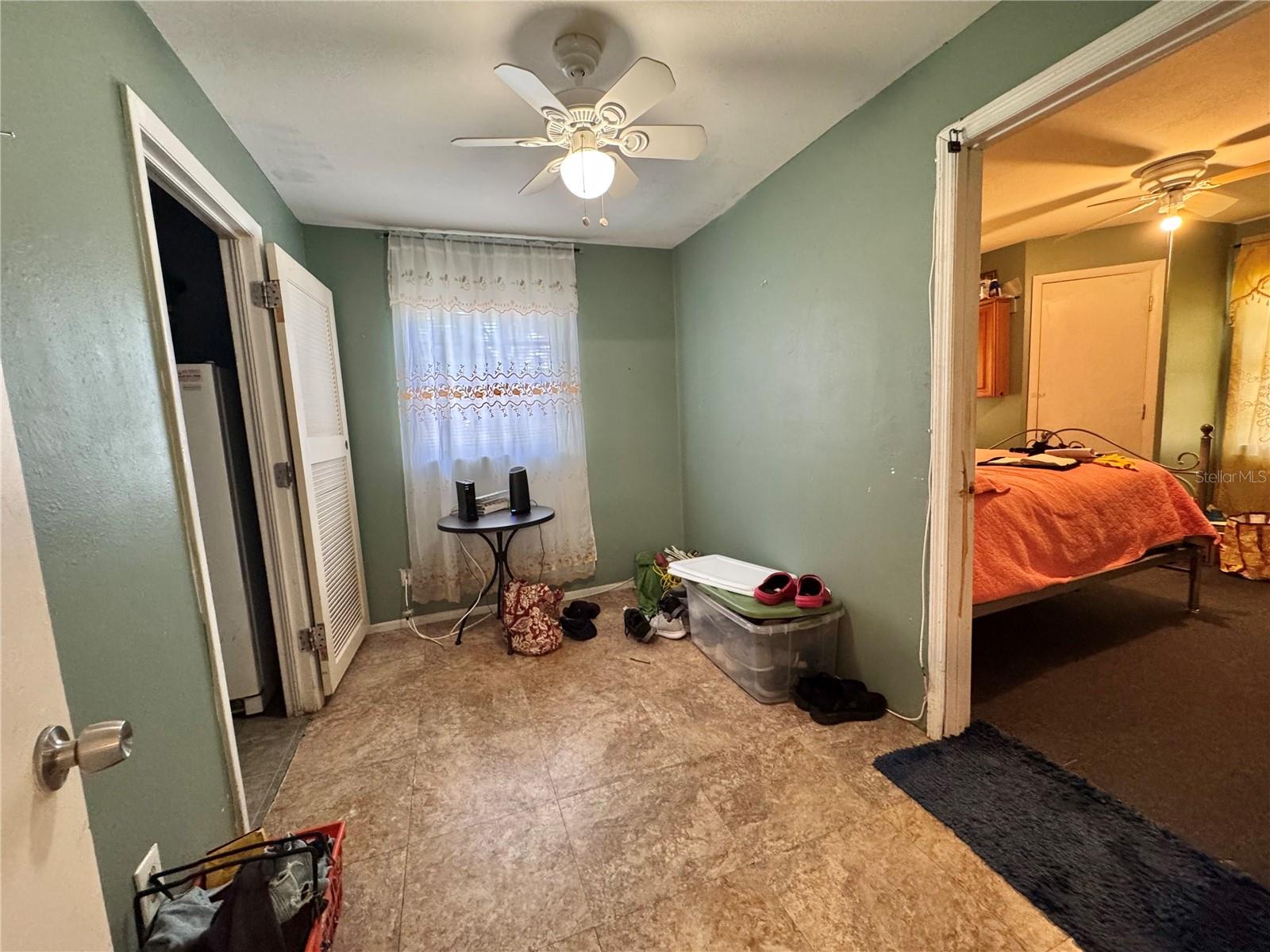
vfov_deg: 85.7
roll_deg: +3.1
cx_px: 635
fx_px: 514
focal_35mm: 14
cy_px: 476
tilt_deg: -7.5
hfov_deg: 102.1
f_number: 2.2
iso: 400
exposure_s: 1/60
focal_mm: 2.22
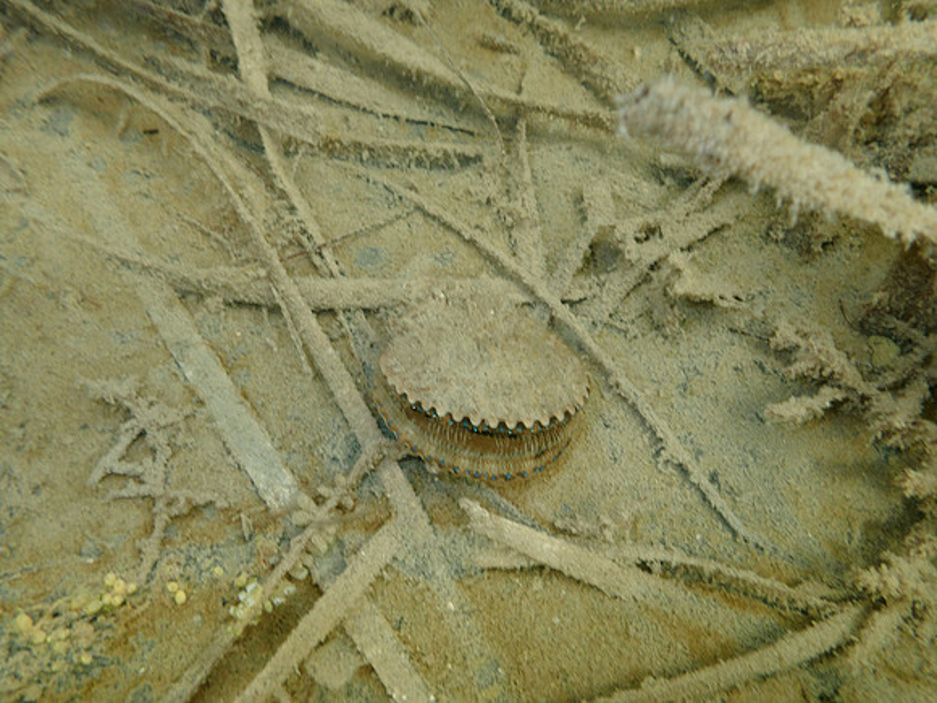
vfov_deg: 54.9
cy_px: 352
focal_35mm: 25
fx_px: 677
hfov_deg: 69.4
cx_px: 468
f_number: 2.8
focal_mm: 4.5
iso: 100
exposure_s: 1/125
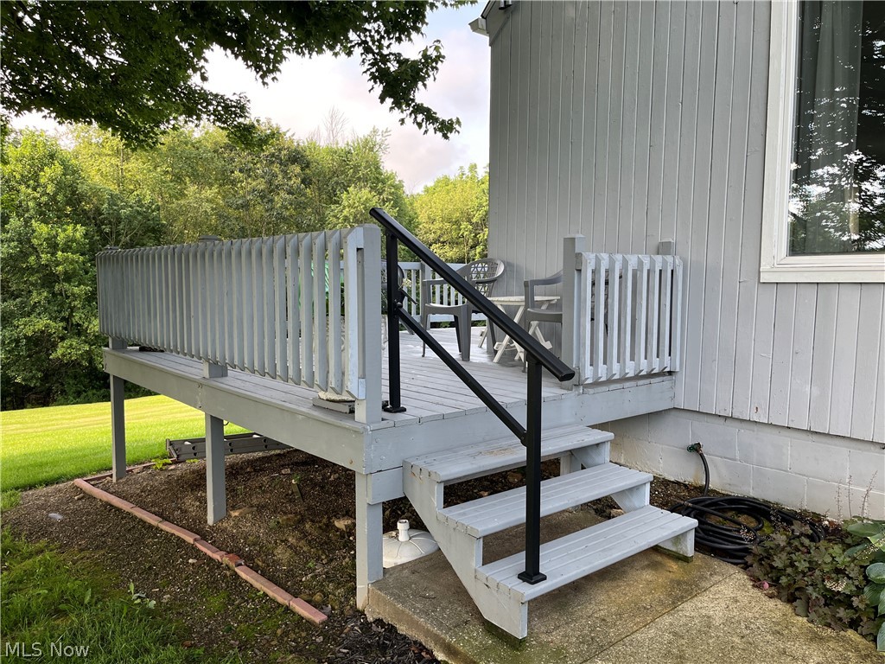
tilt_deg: -5.0
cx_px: 442
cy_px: 332
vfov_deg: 53.1
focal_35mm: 26
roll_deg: -0.5
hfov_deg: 67.3
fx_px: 665
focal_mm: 5.1
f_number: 1.6
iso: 50
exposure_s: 1/381
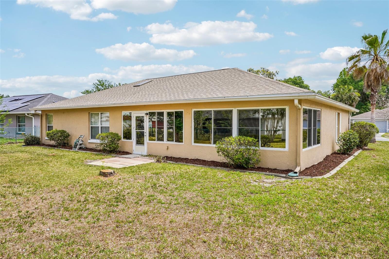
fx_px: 270
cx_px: 194
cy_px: 130
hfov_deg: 71.5
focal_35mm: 25
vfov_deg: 51.3
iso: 125
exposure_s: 1/30
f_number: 20
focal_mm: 25
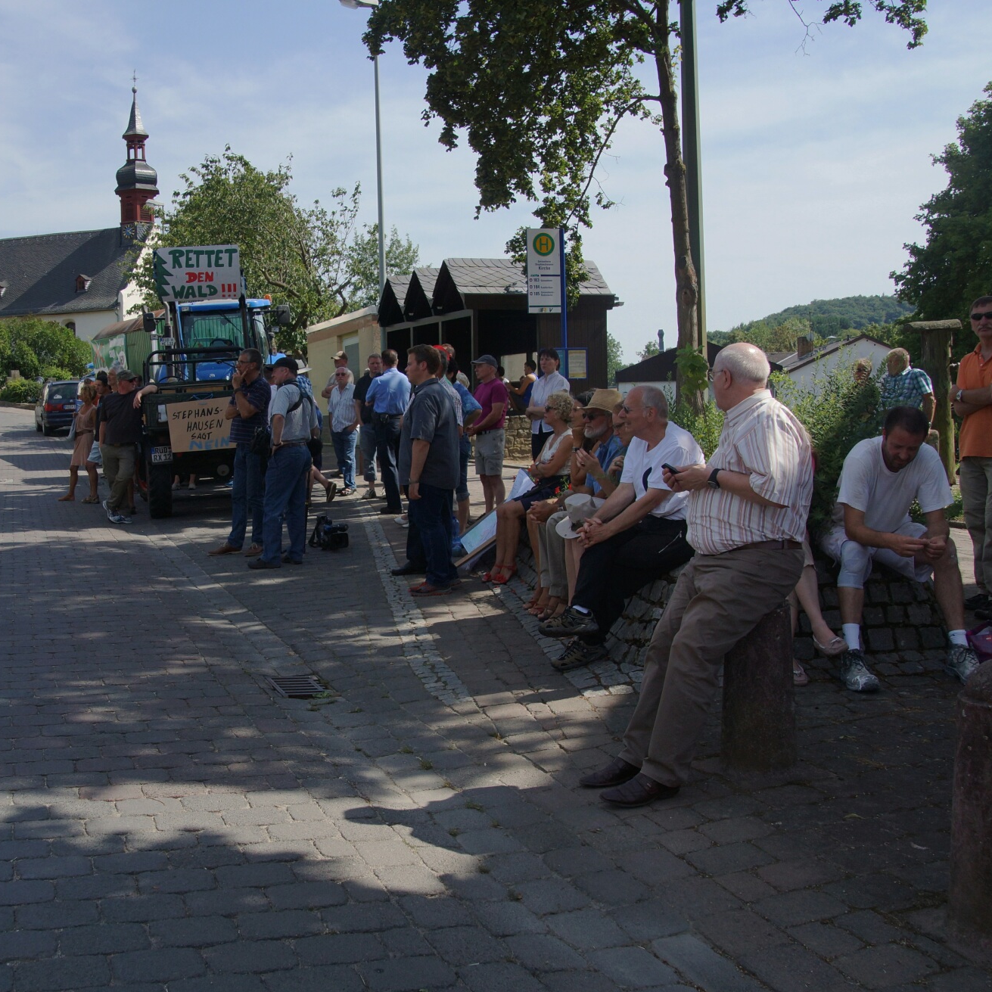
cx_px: 314
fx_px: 1135
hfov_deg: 46.3
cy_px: 504
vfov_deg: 47.2
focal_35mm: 35
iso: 200
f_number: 8
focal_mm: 18
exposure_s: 1/500
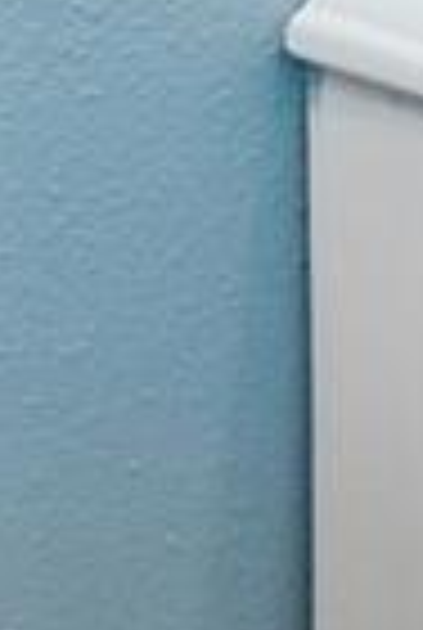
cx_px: 2038
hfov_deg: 5.9
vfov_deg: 9.8
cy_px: -1107
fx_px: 2999
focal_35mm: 171
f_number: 7.1
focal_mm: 10
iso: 100
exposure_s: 1/3.33
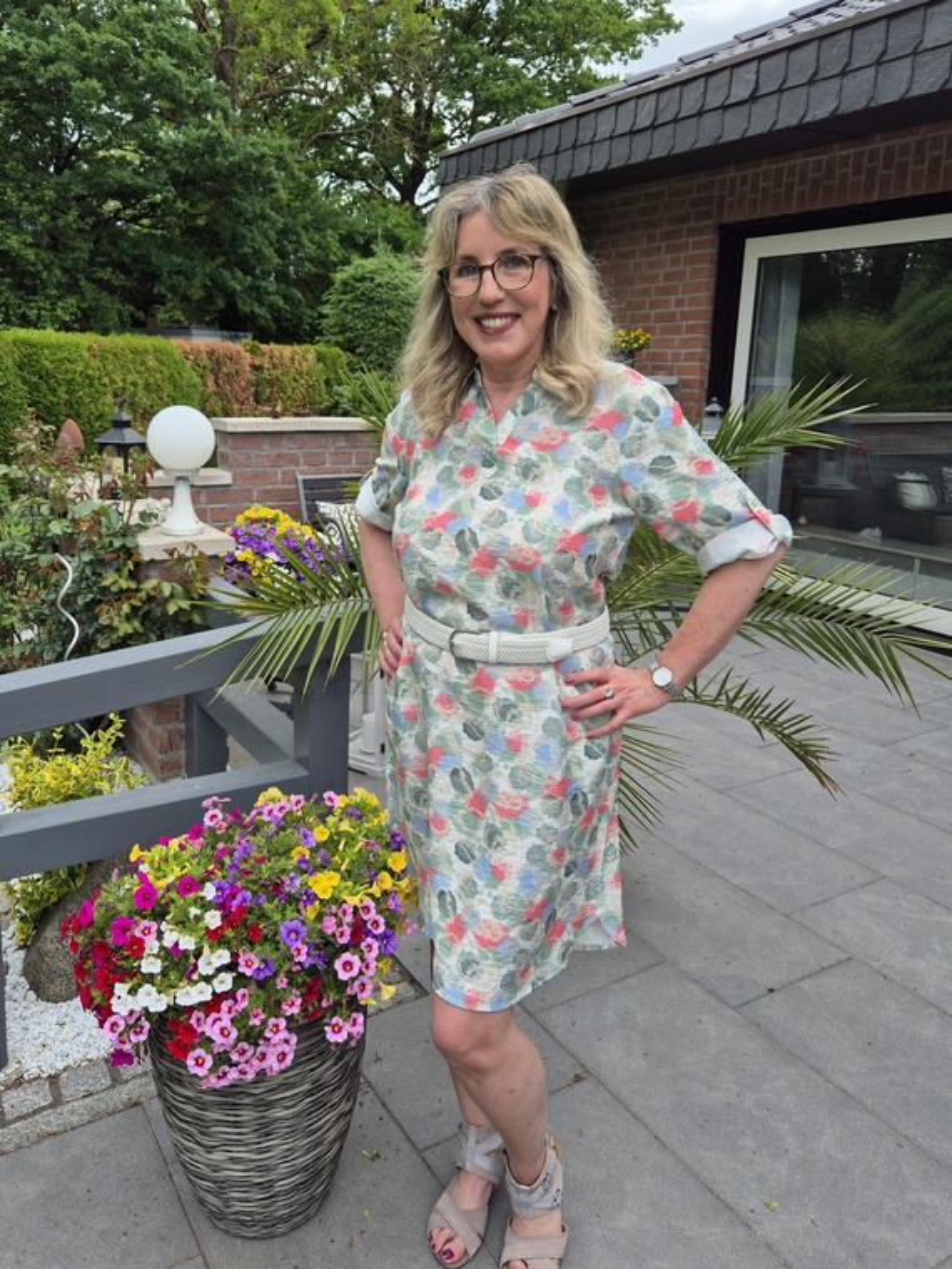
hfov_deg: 58.9
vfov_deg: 73.9
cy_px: 634
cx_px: 476
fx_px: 843
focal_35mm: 23
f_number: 1.8
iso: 25
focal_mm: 5.4
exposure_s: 1/556
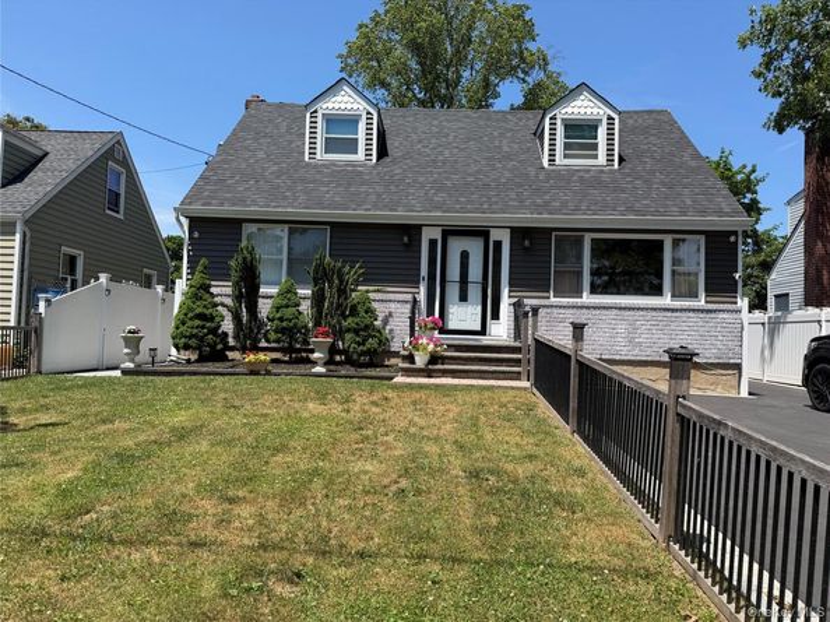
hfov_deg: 71.6
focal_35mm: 24
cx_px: 415
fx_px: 575
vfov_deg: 56.8
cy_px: 311
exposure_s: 1/3145
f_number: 1.78
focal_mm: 6.76
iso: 80
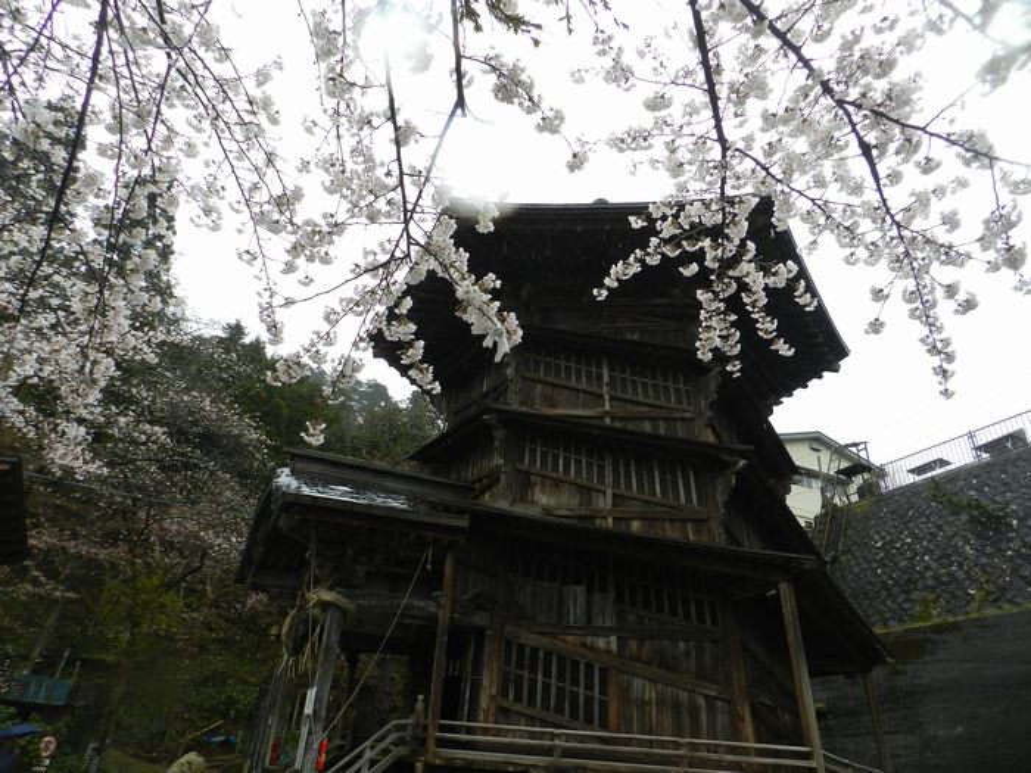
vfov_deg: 58.9
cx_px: 516
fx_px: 685
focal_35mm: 23
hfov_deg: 73.9
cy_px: 386
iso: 160
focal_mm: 4
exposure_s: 1/250
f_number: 3.4
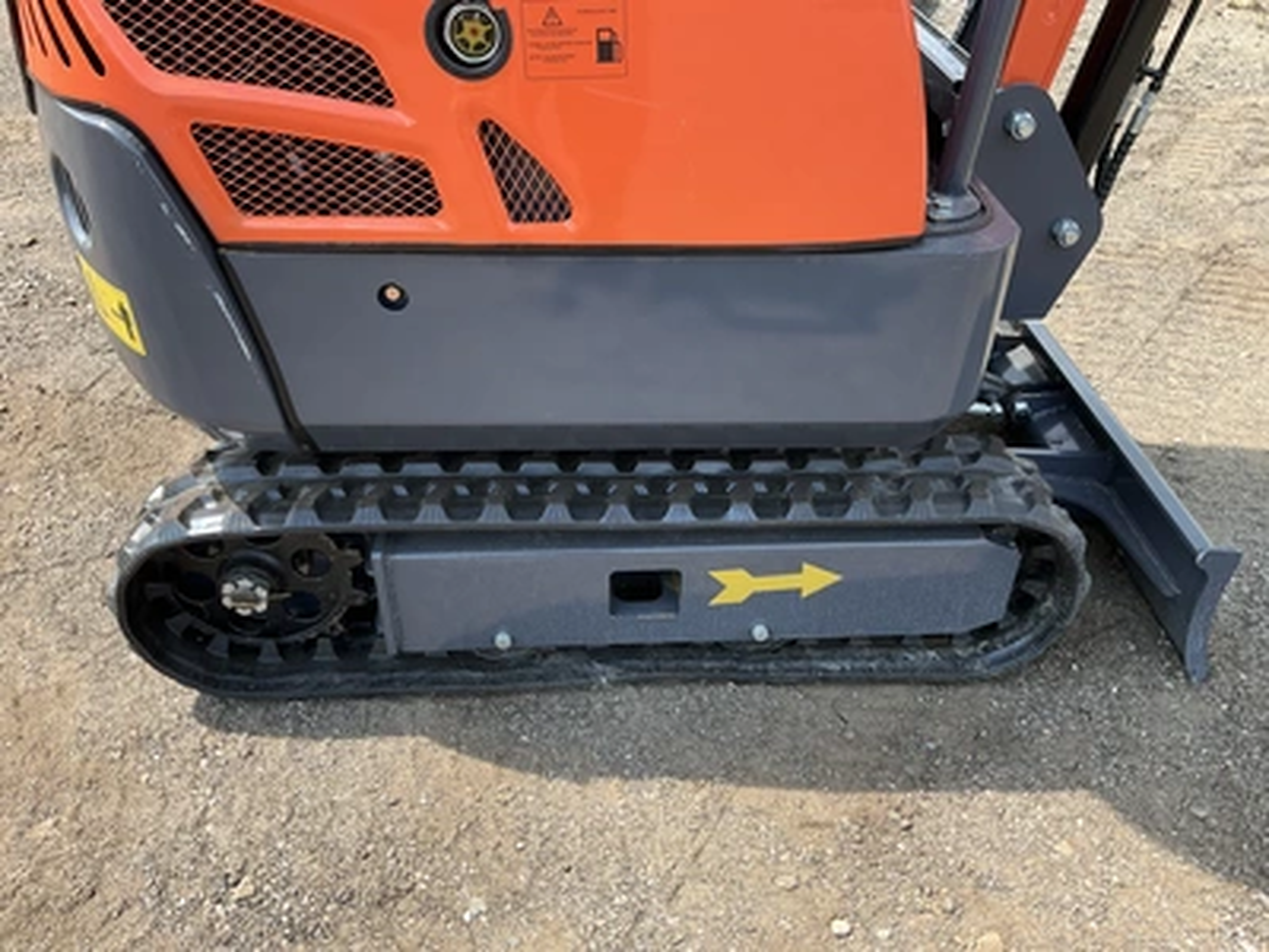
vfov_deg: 48.2
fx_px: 1063
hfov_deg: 61.7
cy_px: 476
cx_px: 634
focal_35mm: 29
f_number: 1.8
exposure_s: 1/338
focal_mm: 3
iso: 25
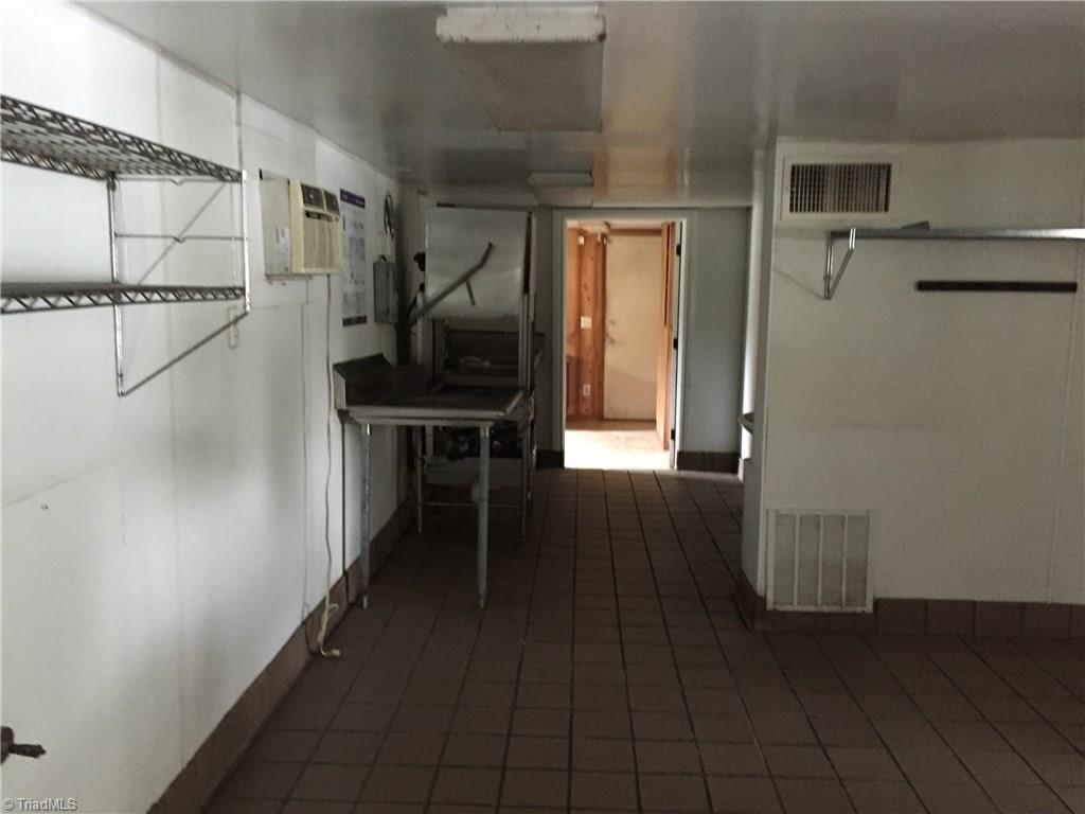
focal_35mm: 29
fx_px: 909
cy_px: 407
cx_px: 542
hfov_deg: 61.7
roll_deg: -1.7
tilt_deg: -5.9
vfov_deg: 48.2
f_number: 2.2
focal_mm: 4.15
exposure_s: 1/15
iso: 320
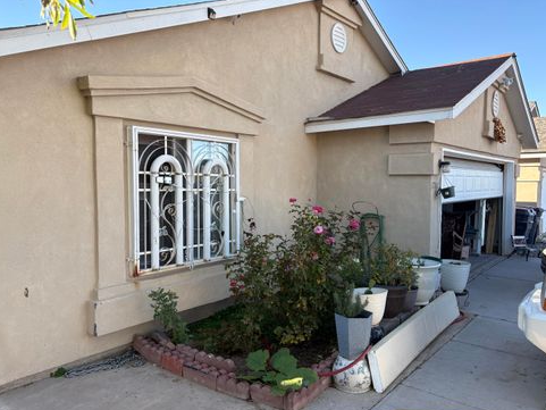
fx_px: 426
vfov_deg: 51.4
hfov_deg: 65.3
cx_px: 274
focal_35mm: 27
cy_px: 211
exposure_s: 1/557
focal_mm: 5.96
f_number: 1.6
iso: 64
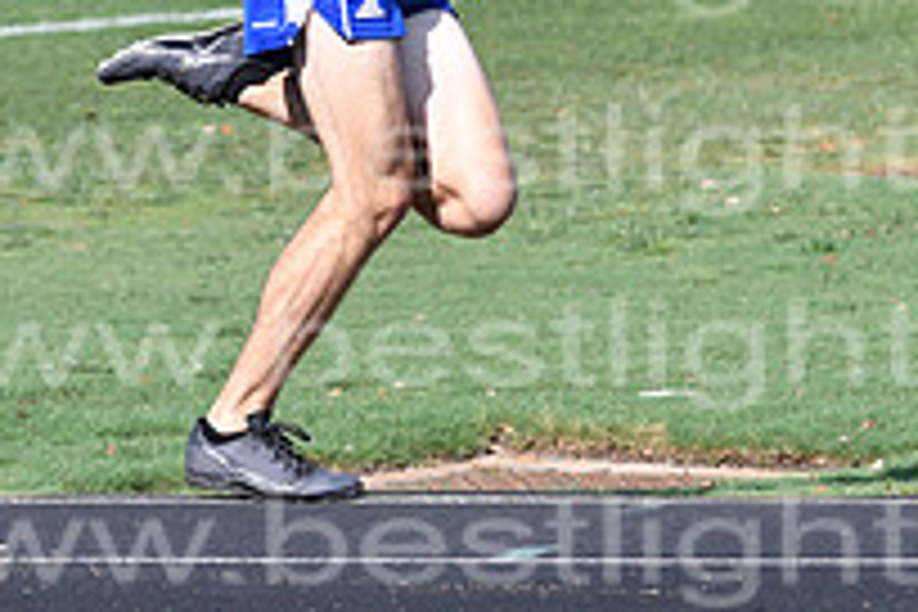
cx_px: 855
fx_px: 10337
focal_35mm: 405
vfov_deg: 3.4
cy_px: -137
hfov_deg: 5.1
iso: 200
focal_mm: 95
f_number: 4
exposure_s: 1/2500
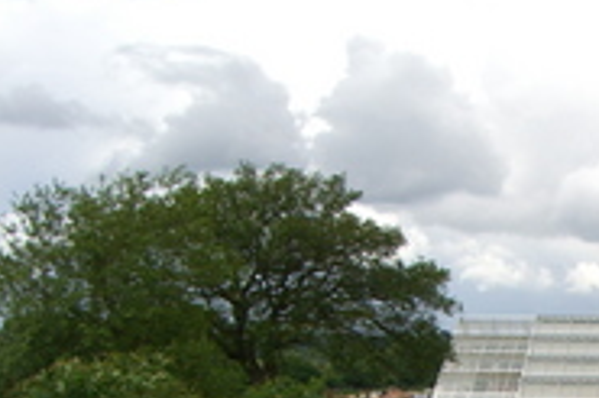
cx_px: 709
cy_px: 511
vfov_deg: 14.0
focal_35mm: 94
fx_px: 1563
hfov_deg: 20.4
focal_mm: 6.2
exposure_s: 1/500
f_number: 4.3
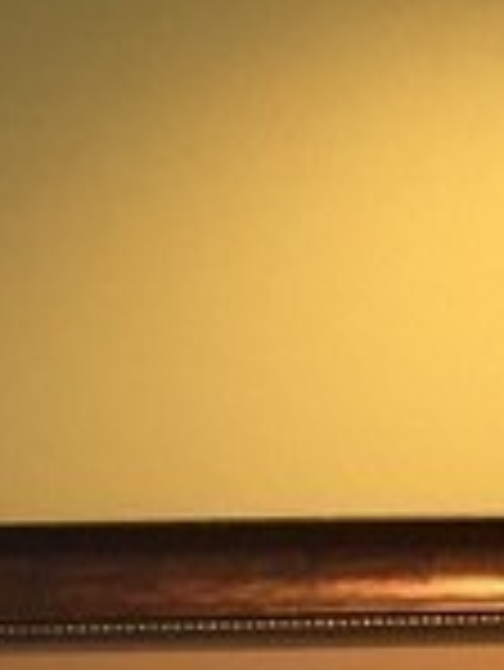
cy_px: 2046
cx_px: 554
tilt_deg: -5.1
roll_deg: +1.2
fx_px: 3858
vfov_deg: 8.3
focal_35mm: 199
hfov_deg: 7.4
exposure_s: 1/30
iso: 80
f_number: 2.2
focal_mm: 4.15
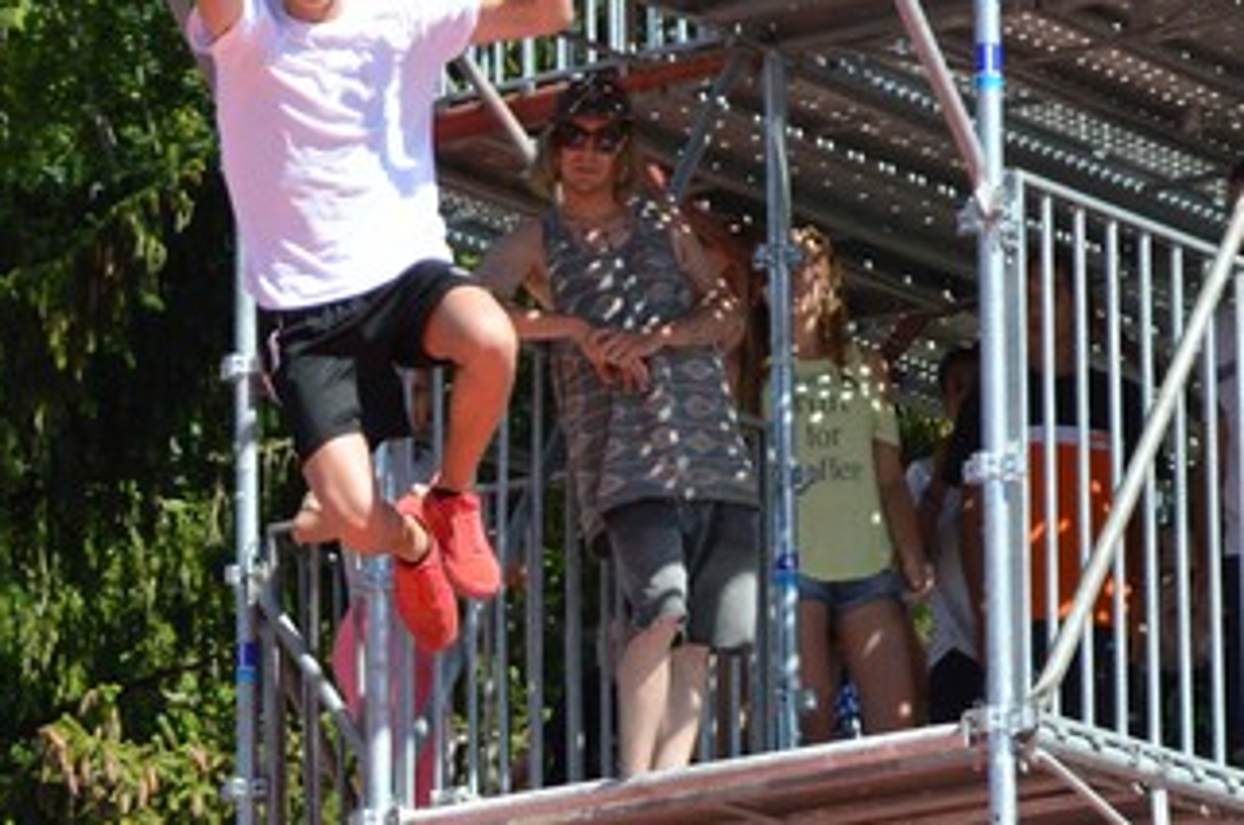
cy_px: 932
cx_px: 74
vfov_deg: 5.9
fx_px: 7936
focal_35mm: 230
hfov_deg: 8.9
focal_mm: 48
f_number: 5.6
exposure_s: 1/1000
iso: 360
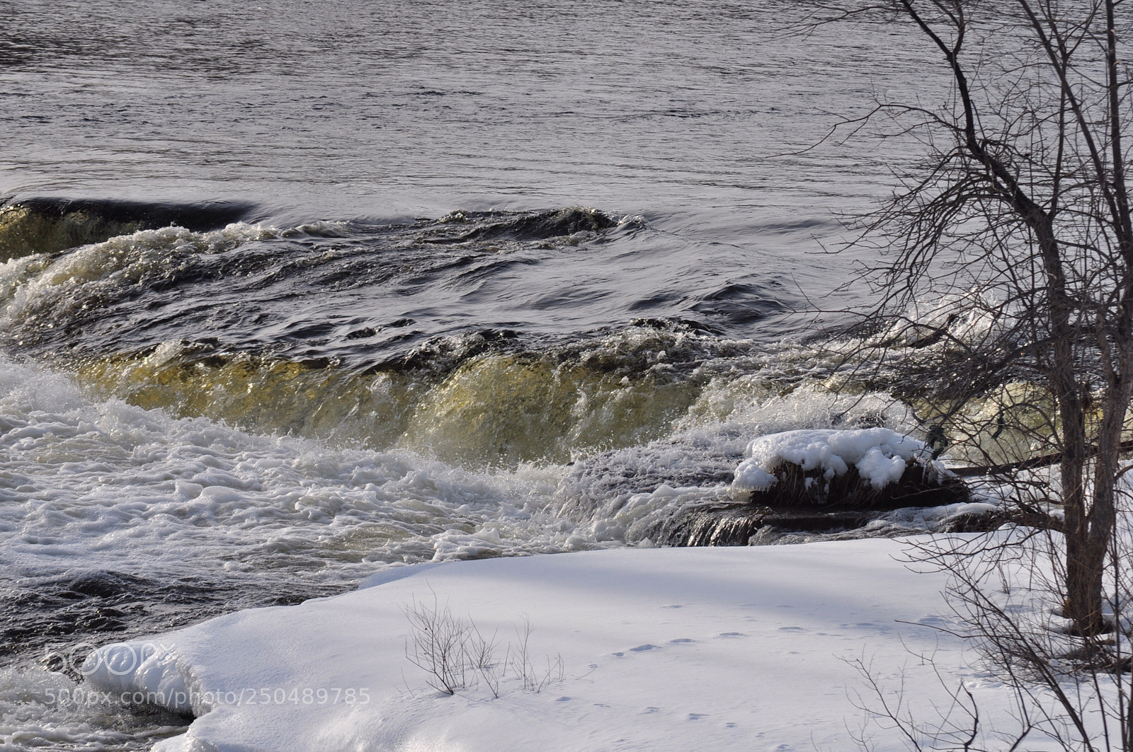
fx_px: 8252
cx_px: 566
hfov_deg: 7.9
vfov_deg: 5.2
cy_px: 376
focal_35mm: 262
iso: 200
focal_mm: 175
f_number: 11
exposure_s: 1/400
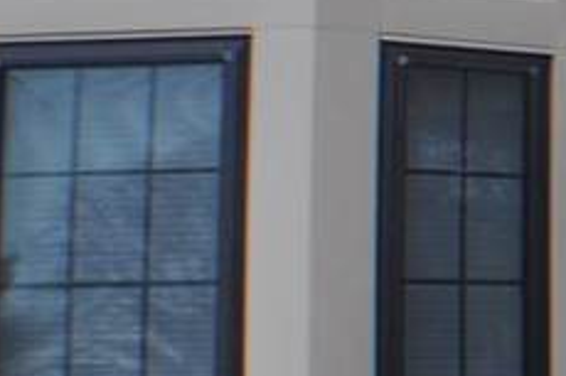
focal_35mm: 167
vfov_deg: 8.2
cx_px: 1196
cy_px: 5
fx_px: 2624
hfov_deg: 11.0
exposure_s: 1/160
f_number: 6.3
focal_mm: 20
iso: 200
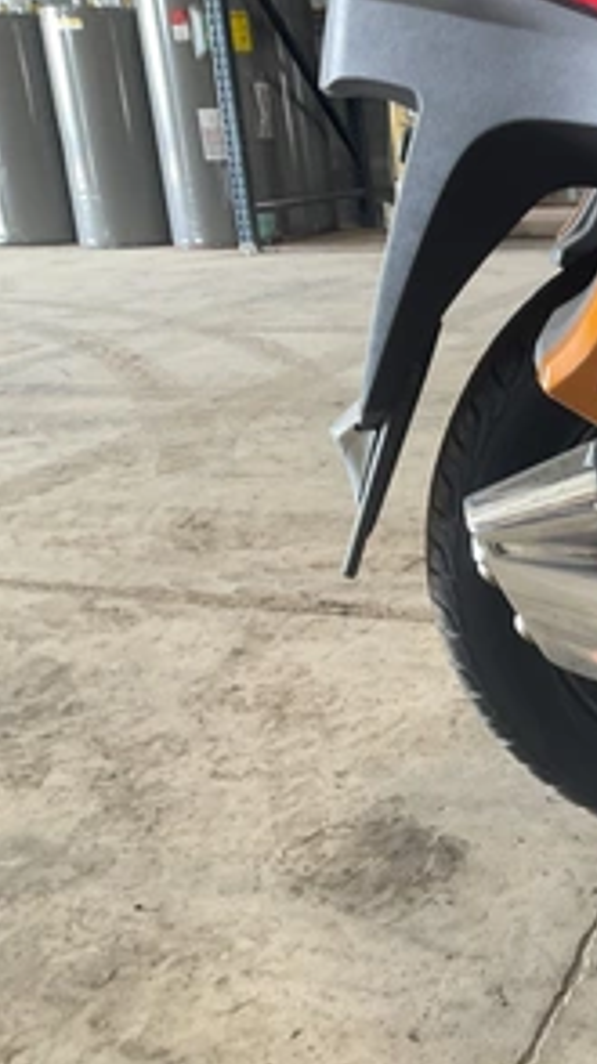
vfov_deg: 47.4
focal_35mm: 43
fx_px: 1212
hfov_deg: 25.0
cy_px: 539
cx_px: 709
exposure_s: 1/60
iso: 125
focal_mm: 3
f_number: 1.8
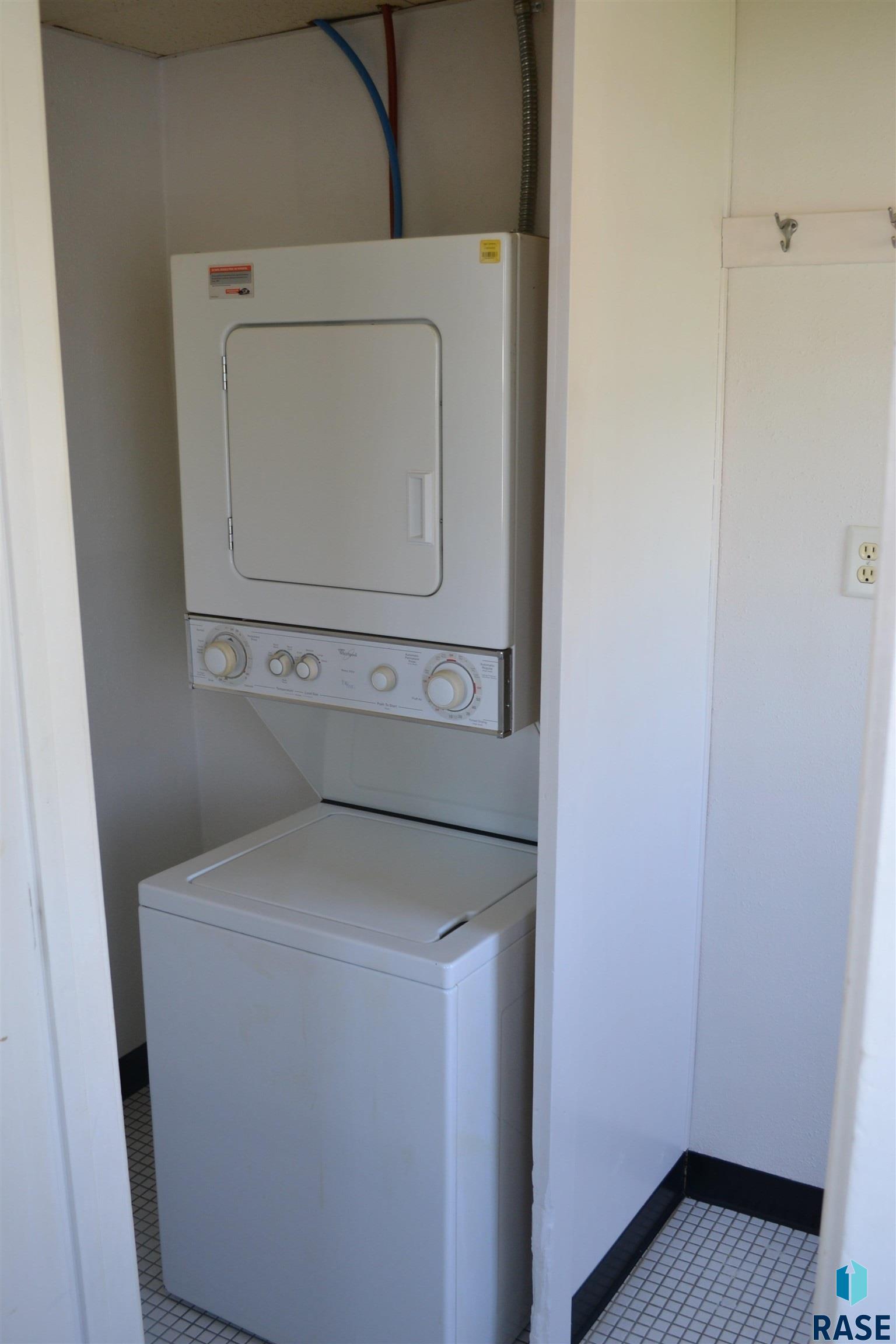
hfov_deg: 40.0
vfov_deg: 57.2
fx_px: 1232
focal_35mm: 33
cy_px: 672
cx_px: 448
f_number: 4.5
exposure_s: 1/80
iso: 400
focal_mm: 22
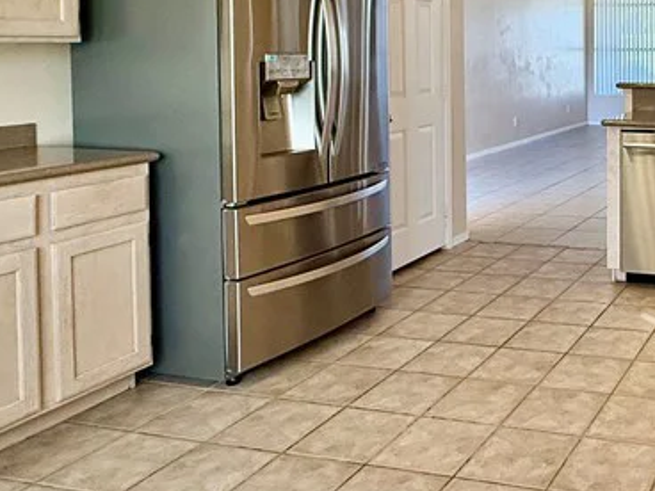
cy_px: 69
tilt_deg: -1.0
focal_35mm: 39
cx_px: 683
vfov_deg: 35.1
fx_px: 738
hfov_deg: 40.6
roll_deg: +0.4
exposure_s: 1/120
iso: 250
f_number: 2.2
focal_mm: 2.22
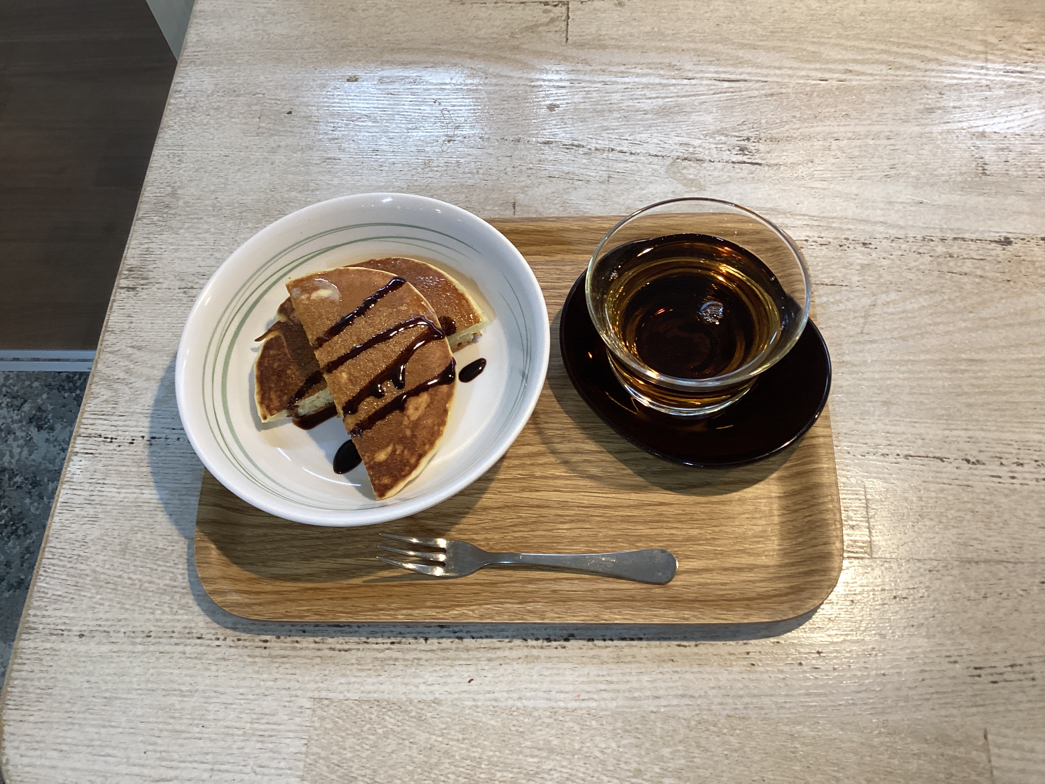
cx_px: 522
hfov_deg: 58.4
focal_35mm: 31
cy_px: 392
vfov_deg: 45.4
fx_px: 936
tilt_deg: -63.9
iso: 100
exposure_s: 1/60
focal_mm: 3.3
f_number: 2.4
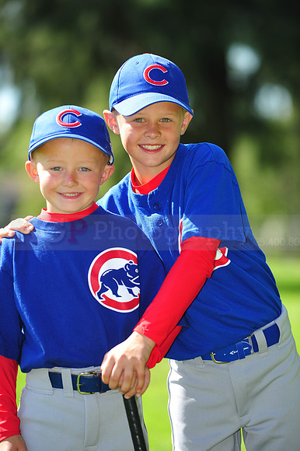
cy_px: 226
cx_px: 150
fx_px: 2503
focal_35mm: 200
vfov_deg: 10.3
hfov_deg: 6.9
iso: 200
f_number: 4.5
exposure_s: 1/500
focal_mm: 200
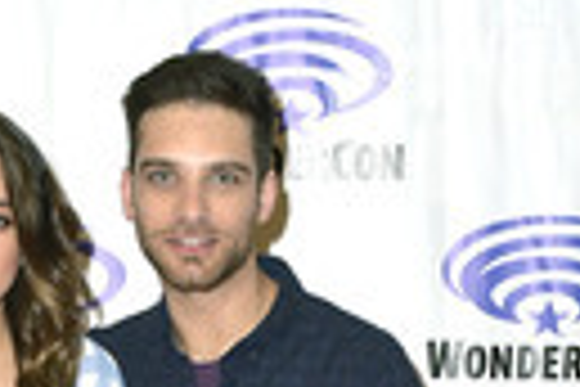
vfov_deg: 12.5
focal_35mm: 96
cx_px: 151
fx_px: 1547
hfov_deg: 21.1
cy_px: 783
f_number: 6.3
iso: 250
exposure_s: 1/250
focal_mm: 31
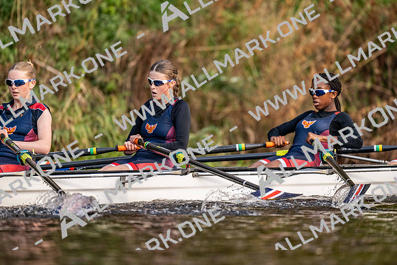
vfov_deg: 2.3
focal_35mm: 600
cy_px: 132
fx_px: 6618
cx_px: 198
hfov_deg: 3.4
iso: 2000
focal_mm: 600
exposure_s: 1/2500
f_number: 4
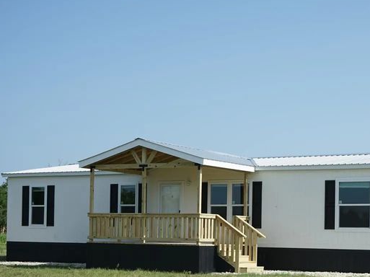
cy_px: 230
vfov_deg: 19.9
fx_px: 780
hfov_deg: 25.9
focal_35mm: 73
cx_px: 329
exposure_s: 1/250
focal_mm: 38
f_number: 8
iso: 100
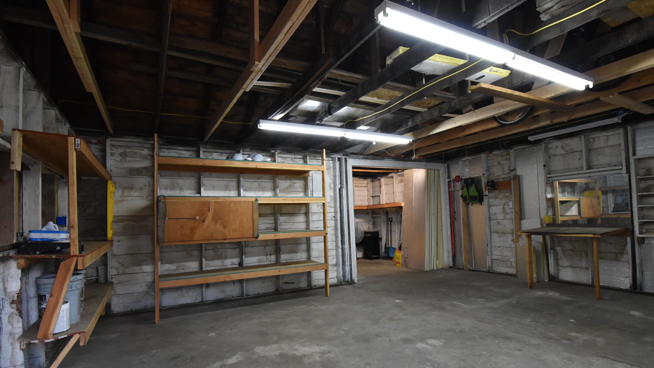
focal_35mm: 18
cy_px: 207
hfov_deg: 91.8
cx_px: 328
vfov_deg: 60.1
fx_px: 317
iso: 1600
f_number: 8
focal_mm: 11.5
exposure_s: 1/40
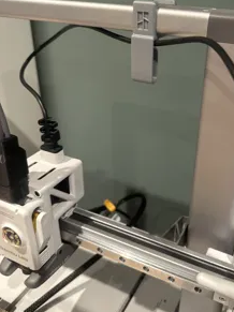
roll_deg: -2.8
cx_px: 159
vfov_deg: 55.2
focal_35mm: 33
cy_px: 138
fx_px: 298
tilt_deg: -27.1
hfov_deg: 42.3
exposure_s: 1/50
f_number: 1.78
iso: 250
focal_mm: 6.86
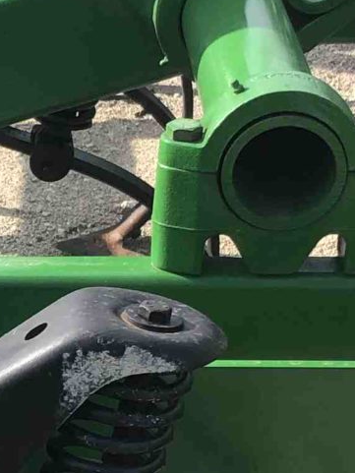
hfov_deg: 9.6
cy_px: 416
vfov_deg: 13.1
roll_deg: -0.1
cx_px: -216
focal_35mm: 149
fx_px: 2036
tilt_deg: -28.2
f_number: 1.8
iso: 20
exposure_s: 1/685
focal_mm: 3.99
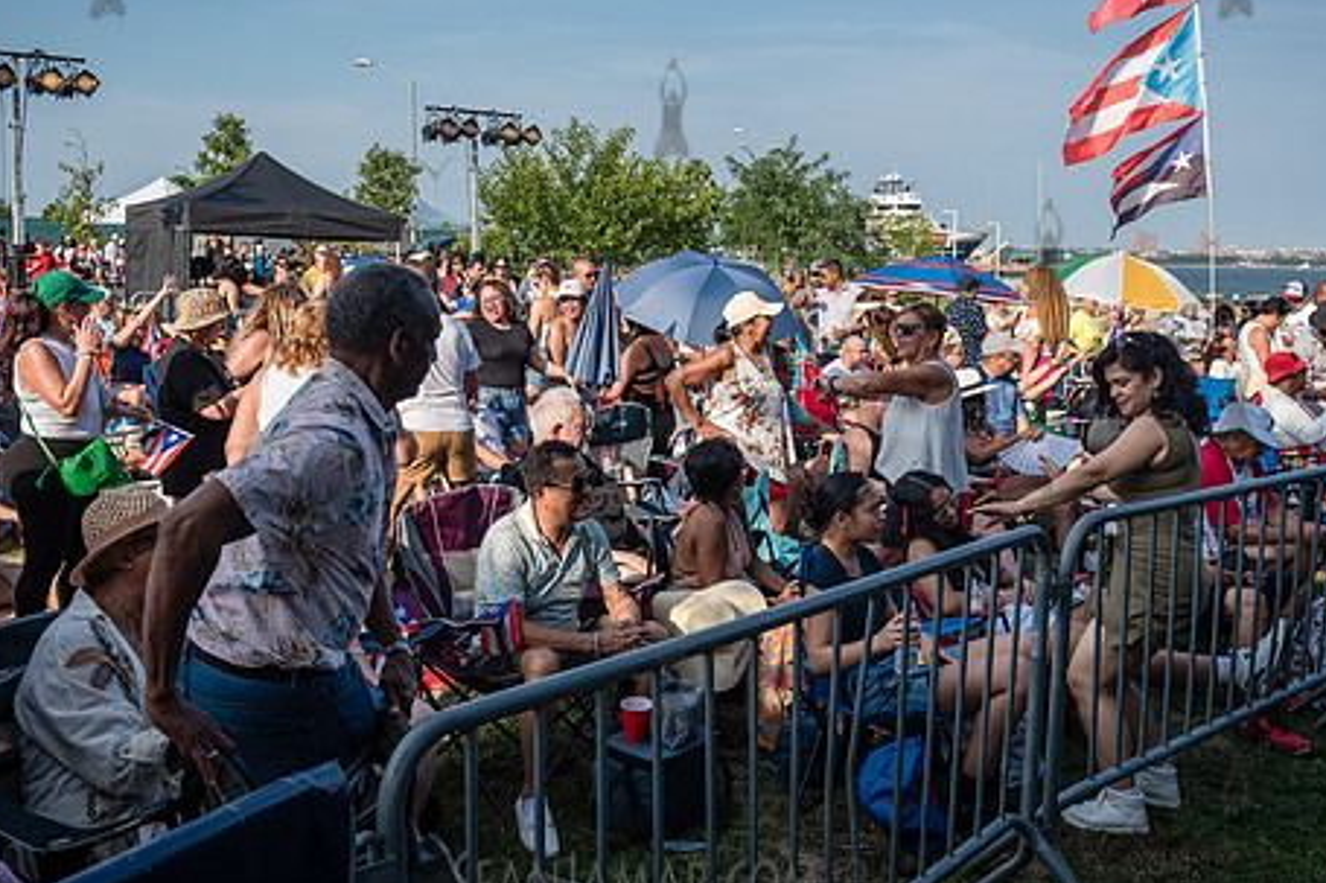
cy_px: 389
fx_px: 1362
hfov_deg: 51.9
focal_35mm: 37
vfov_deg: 35.9
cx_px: 670
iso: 250
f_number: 5
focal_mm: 29
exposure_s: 1/1250
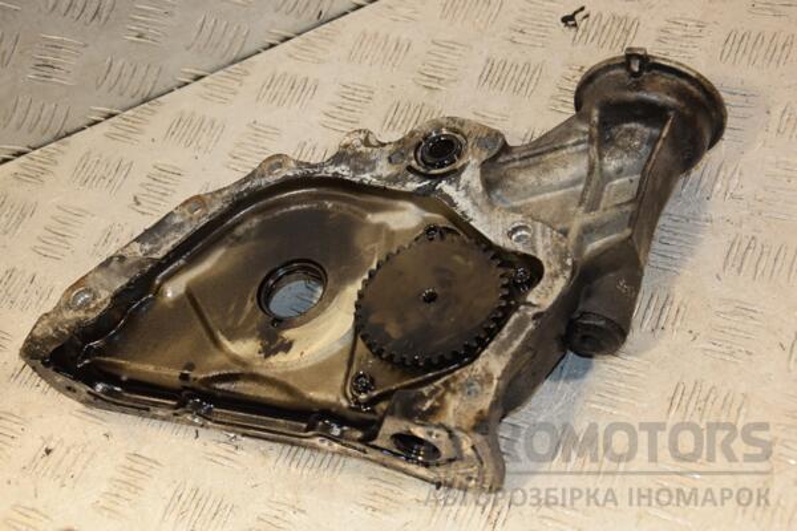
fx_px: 1262
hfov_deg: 35.1
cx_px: 398
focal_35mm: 57
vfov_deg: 23.8
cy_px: 266
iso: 800
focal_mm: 38
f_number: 5
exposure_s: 1/160
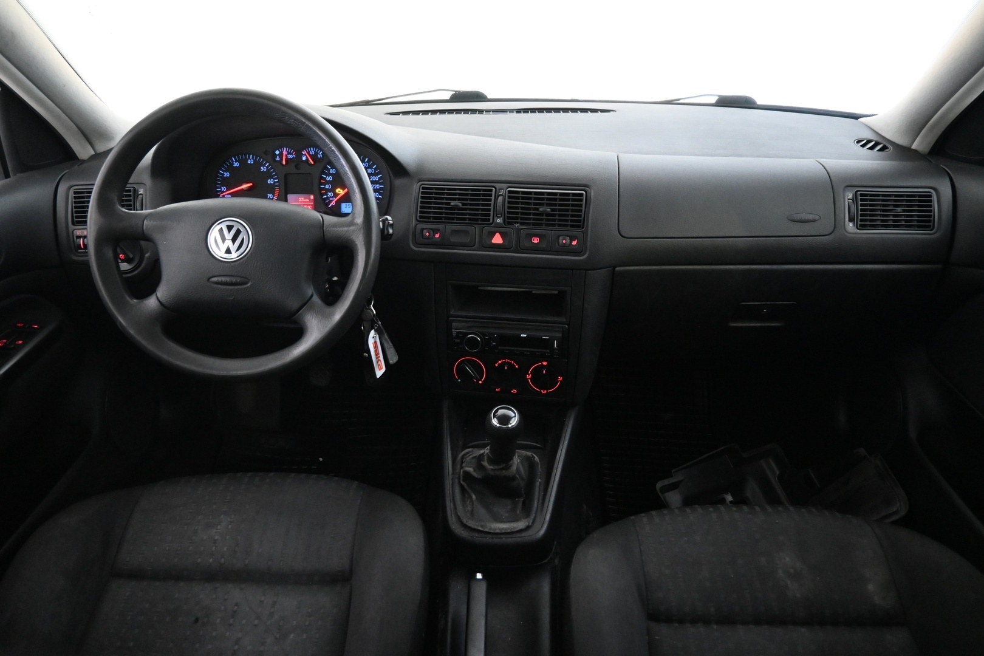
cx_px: 492
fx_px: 656
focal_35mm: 24
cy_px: 328
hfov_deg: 73.7
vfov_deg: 53.1
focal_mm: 16
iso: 5000
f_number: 3.5
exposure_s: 1/25
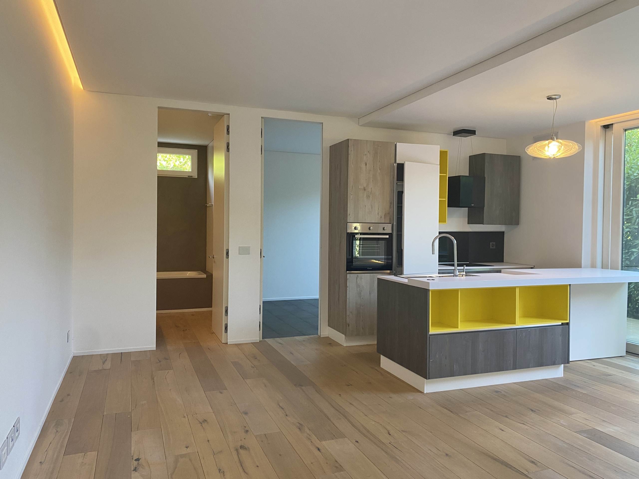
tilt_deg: -1.0
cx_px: 320
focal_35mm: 26
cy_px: 240
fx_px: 480
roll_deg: -0.2
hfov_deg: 67.3
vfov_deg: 53.1
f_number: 1.8
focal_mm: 4.25
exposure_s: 1/59
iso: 125
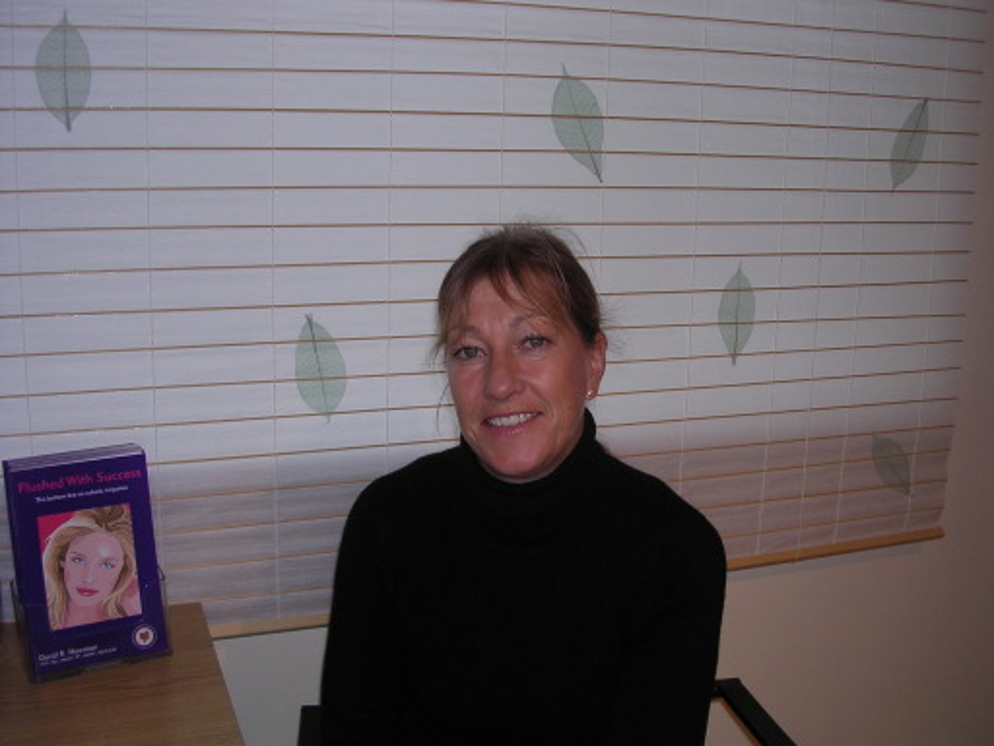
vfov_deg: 37.7
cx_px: 497
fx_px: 1091
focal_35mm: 38
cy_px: 373
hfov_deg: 49.0
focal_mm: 5.8
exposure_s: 1/60.1
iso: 100
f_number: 2.8
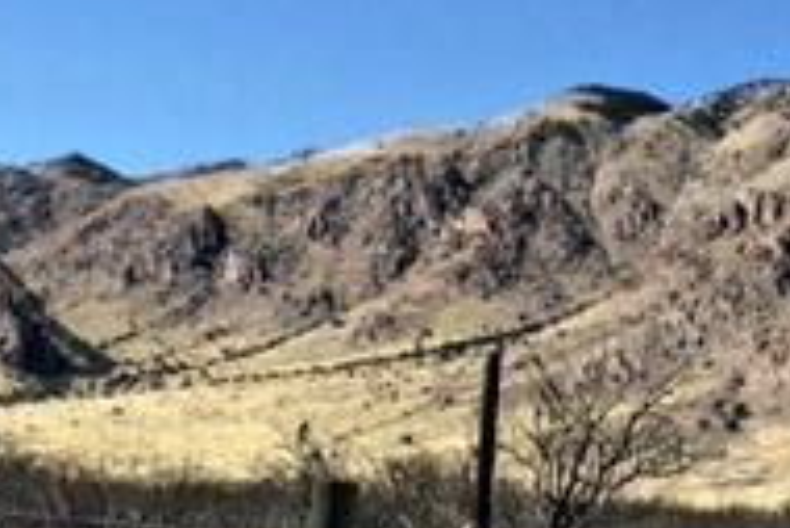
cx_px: 545
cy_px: 366
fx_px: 1669
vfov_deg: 17.9
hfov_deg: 26.4
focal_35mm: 76
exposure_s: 1/2198
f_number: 2.2
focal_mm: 4.15
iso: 32
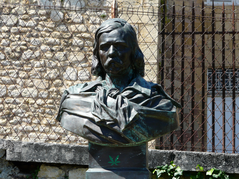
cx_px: 120
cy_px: 90
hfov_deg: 8.7
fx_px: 1567
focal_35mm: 227
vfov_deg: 6.5
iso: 100
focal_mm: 37.2
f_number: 5.6
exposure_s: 1/200
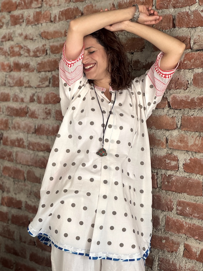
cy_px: 136
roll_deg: -3.1
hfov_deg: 19.1
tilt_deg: -1.9
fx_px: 602
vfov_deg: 25.3
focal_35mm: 77
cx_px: 102
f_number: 2.8
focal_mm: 9
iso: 100
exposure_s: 1/99
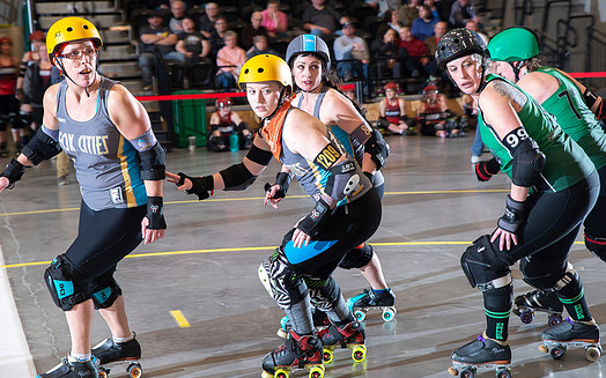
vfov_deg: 16.5
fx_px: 1304
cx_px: 317
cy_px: 162
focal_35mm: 79
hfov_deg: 26.2
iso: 640
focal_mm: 70
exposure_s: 1/160
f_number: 5.6
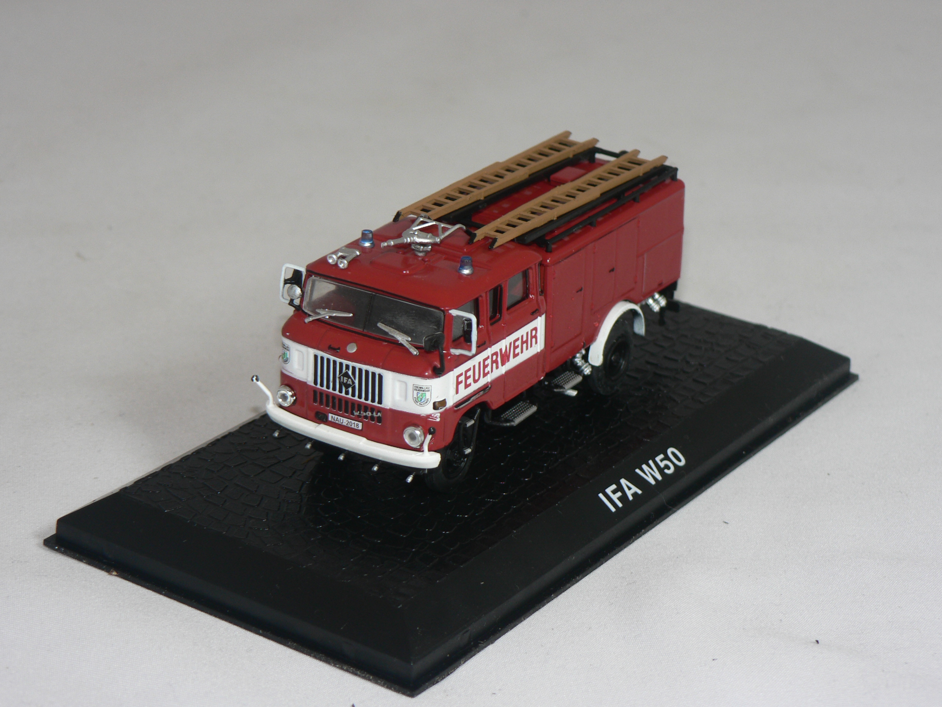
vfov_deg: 15.6
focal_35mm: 95
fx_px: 2585
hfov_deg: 20.7
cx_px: 471
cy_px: 354
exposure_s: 1/60
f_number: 3.2
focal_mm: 15.8
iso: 80
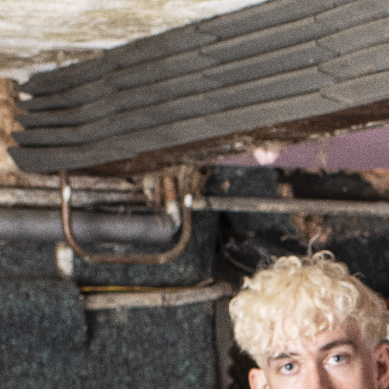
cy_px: 715
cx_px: 726
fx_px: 2174
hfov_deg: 9.7
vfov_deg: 9.7
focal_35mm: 171
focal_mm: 35
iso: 400
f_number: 5
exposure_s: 1/250
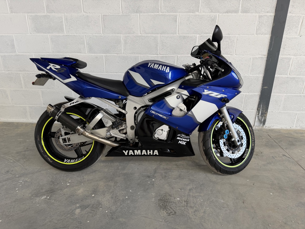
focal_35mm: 24
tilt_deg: -20.2
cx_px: 152
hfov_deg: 71.6
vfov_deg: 56.8
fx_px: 211
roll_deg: -0.5
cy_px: 114
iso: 100
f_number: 1.78
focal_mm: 6.76
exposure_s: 1/121
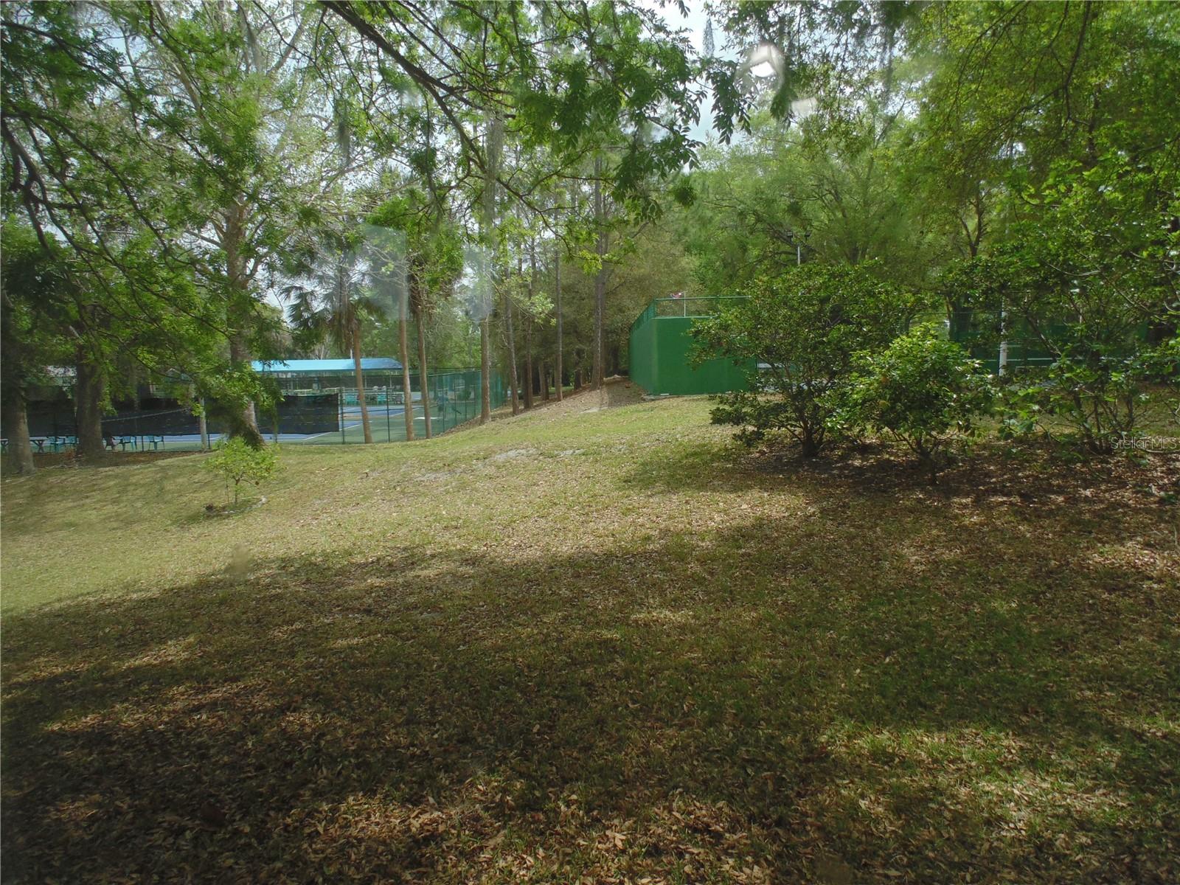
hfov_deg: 76.4
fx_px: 750
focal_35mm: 22
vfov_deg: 61.1
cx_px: 590
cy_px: 442
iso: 80
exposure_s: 1/400
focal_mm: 4
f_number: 3.1
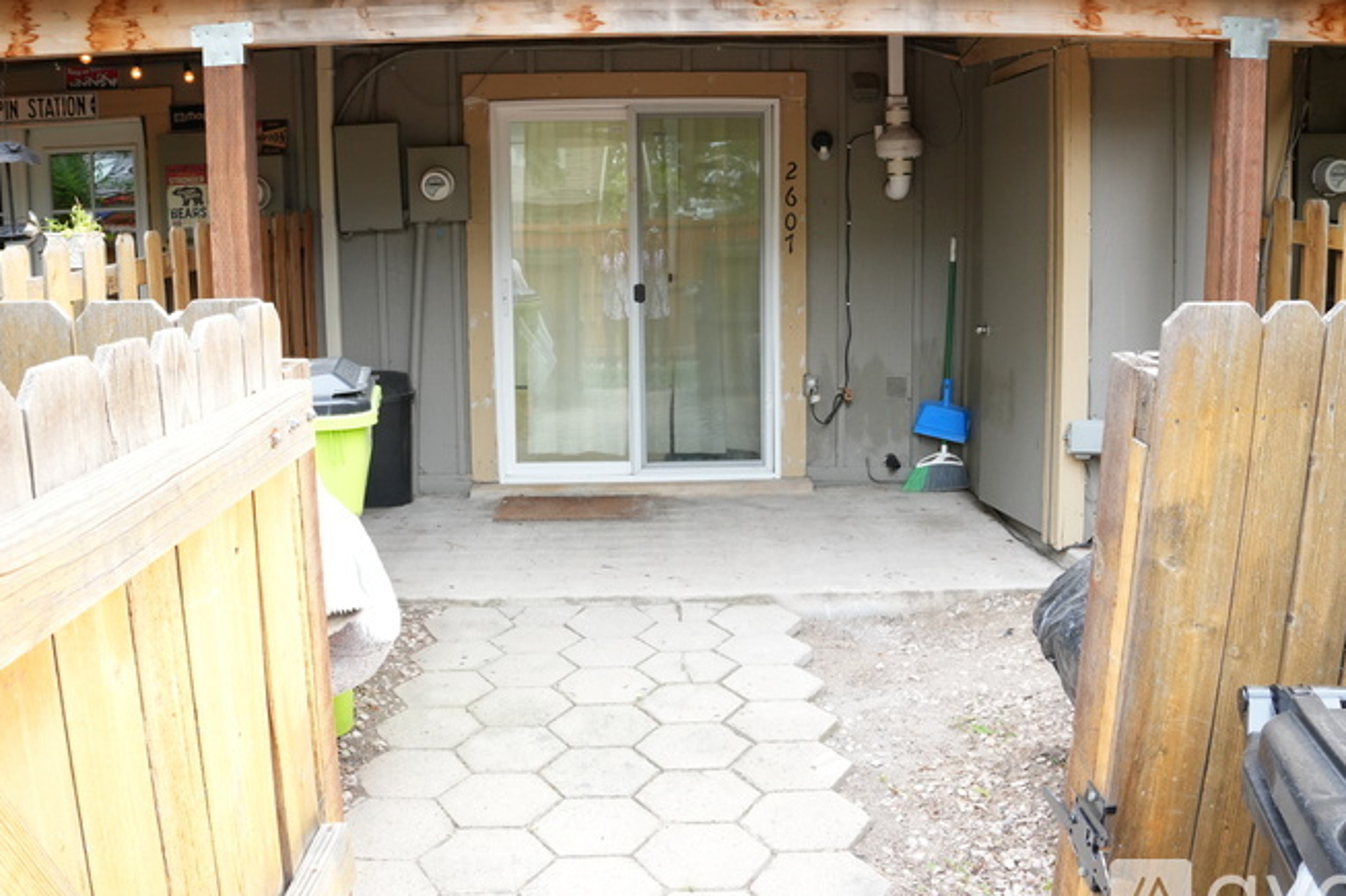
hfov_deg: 60.3
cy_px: 426
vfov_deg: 42.3
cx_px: 670
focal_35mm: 31
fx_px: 1159
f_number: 8
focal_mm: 18
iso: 800
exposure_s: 1/40
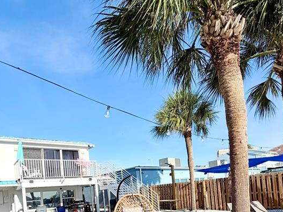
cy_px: 186
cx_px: 159
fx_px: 221
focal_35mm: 27
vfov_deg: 46.8
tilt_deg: +1.6
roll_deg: +4.8
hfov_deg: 65.1
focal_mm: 2.22
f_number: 2.2
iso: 20
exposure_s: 1/1087
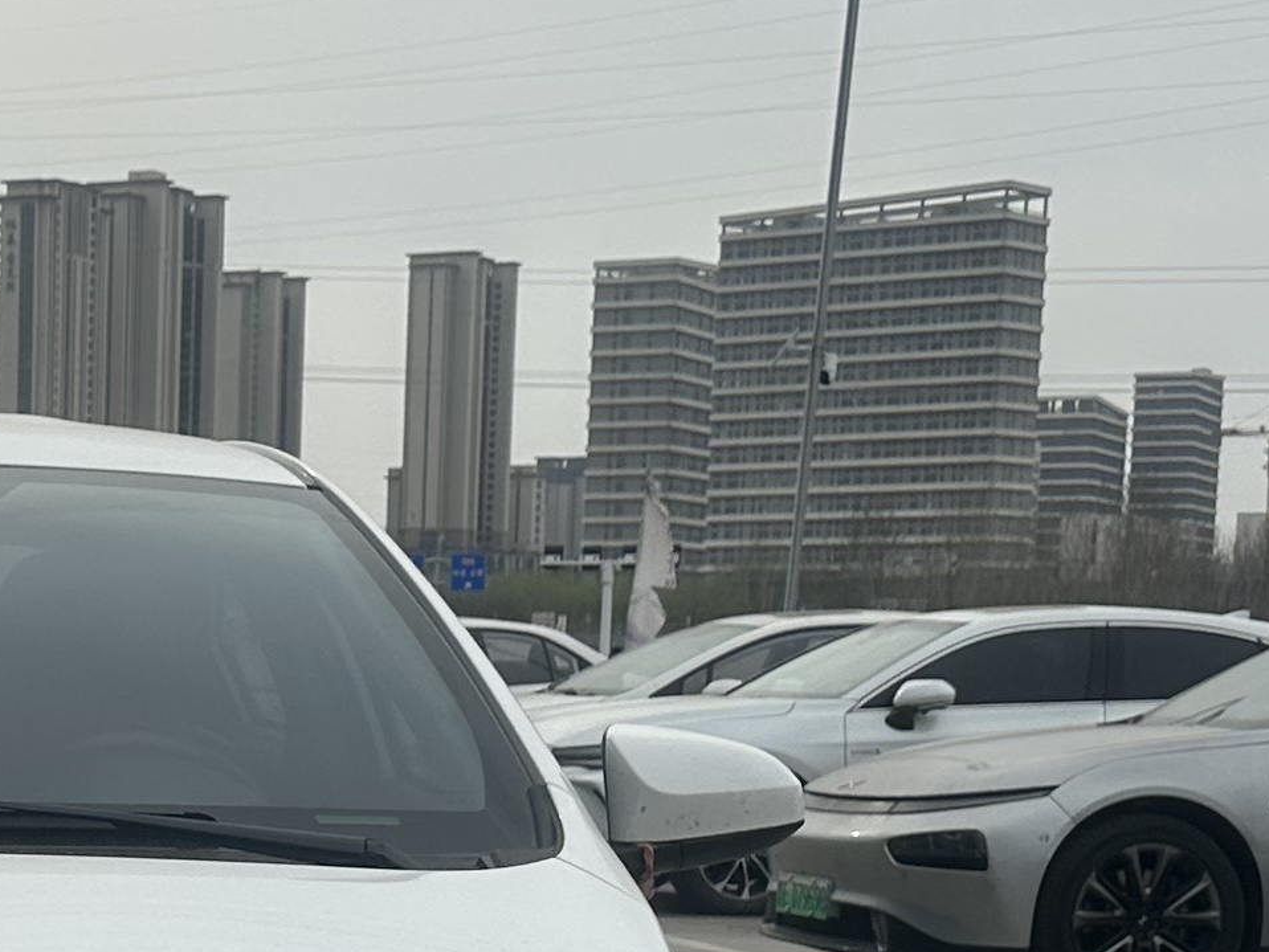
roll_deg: -1.1
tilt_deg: -6.6
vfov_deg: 14.3
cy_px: 1061
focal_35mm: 101
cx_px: -105
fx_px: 3704
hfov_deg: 18.7
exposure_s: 1/5525
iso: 80
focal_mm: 6.86
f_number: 1.78
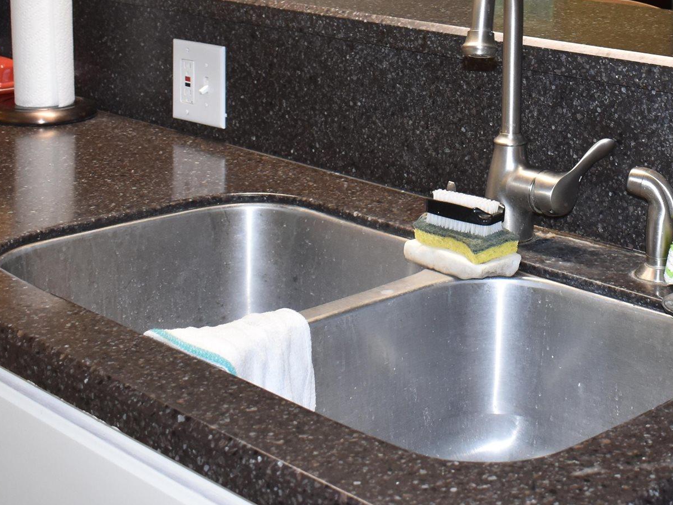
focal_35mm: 66
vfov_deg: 21.4
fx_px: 1283
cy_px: -18
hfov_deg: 28.9
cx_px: 510
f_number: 4
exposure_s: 1/60
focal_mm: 18
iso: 800
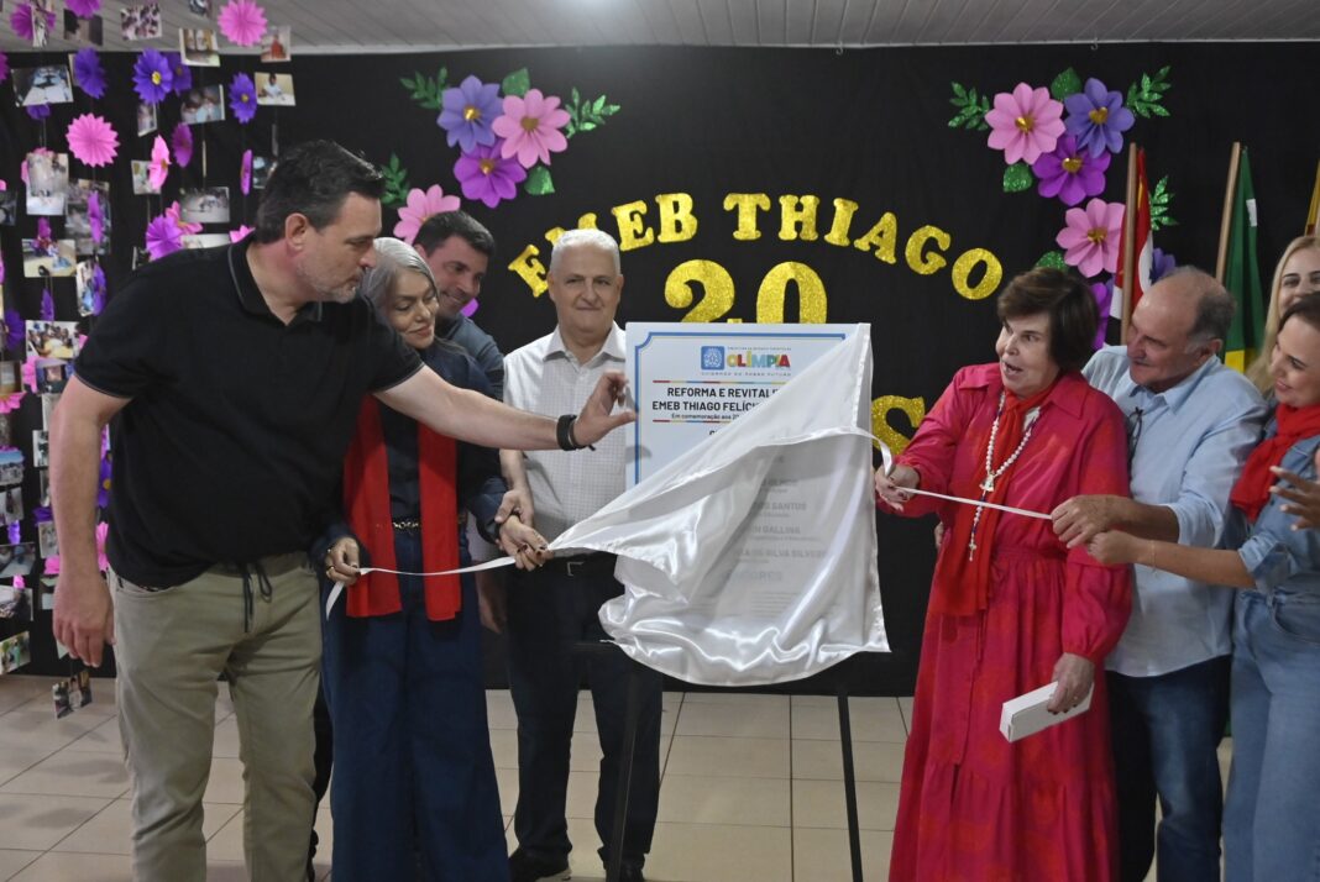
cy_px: 441
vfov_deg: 36.9
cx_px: 660
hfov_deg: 53.1
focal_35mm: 36
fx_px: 1321
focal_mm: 24
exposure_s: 1/250
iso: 2000
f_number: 5.6
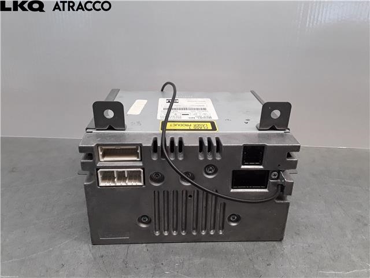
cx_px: 185
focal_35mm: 28
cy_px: 139
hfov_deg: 63.4
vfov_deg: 49.7
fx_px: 299
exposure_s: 1/100
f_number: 1.9
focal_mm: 2.91
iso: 64
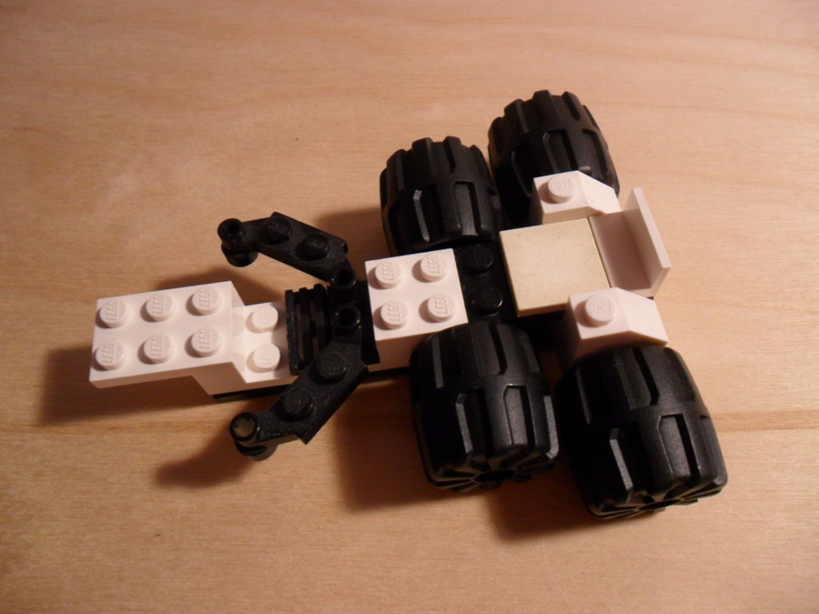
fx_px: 639
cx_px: 410
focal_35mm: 27
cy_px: 307
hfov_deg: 65.3
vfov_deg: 51.4
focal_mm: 4.9
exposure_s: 1/10
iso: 200
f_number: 3.5
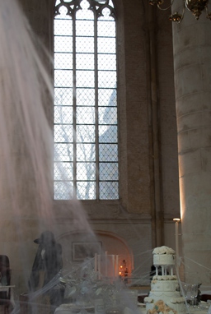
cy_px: 174
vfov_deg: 38.8
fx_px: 447
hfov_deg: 26.5
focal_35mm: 51
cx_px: 84
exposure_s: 1/40
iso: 320
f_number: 4
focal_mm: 26
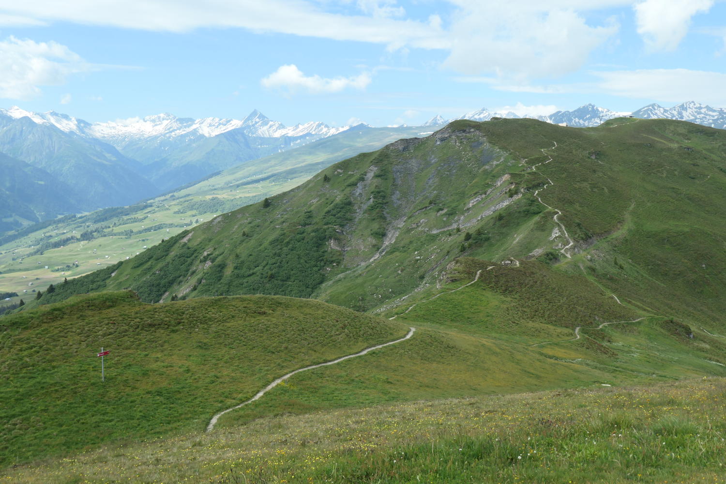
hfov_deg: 51.9
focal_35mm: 37
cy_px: 242
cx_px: 363
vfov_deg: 35.9
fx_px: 746
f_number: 4.5
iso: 200
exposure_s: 1/800
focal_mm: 13.4
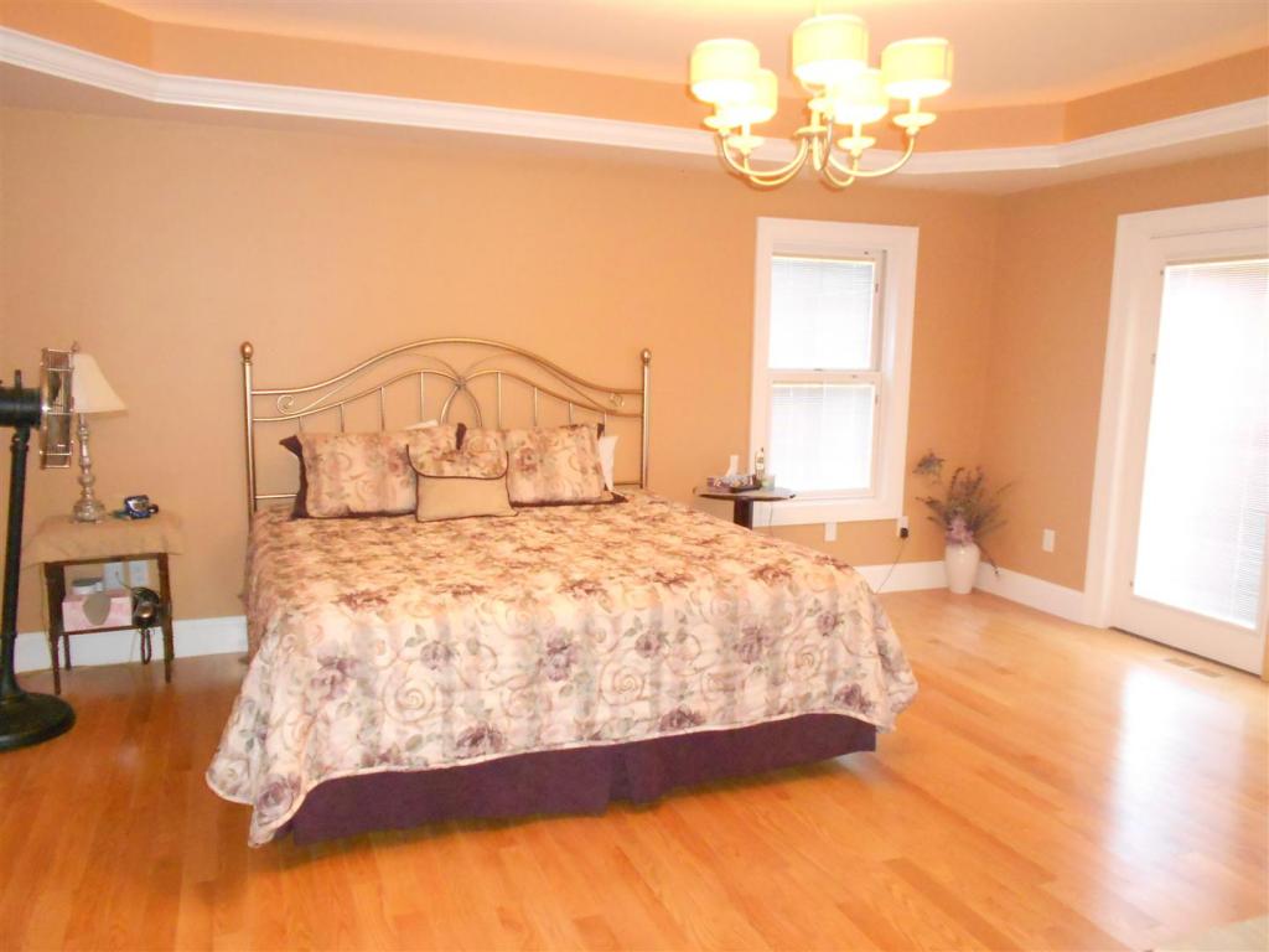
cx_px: 634
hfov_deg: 67.3
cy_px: 476
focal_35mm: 26
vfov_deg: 53.1
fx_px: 953
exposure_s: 1/25
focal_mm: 4.6
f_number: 3.2
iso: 800
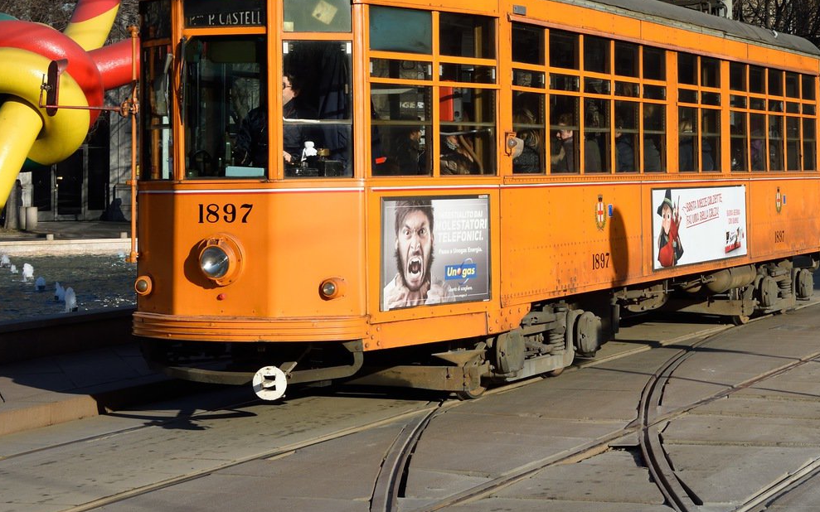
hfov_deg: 23.1
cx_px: 603
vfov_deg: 14.6
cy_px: 70
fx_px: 1989
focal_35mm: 89
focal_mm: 30
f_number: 8
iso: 200
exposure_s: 1/400
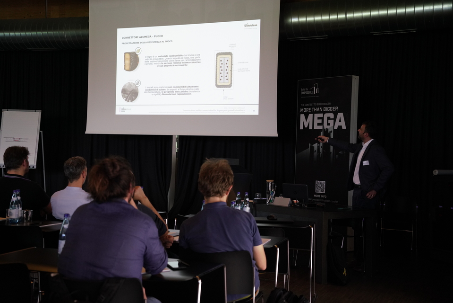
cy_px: 152
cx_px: 226
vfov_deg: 28.1
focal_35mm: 48
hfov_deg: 41.1
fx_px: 604
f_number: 4.5
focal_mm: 48
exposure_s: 1/200
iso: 2500
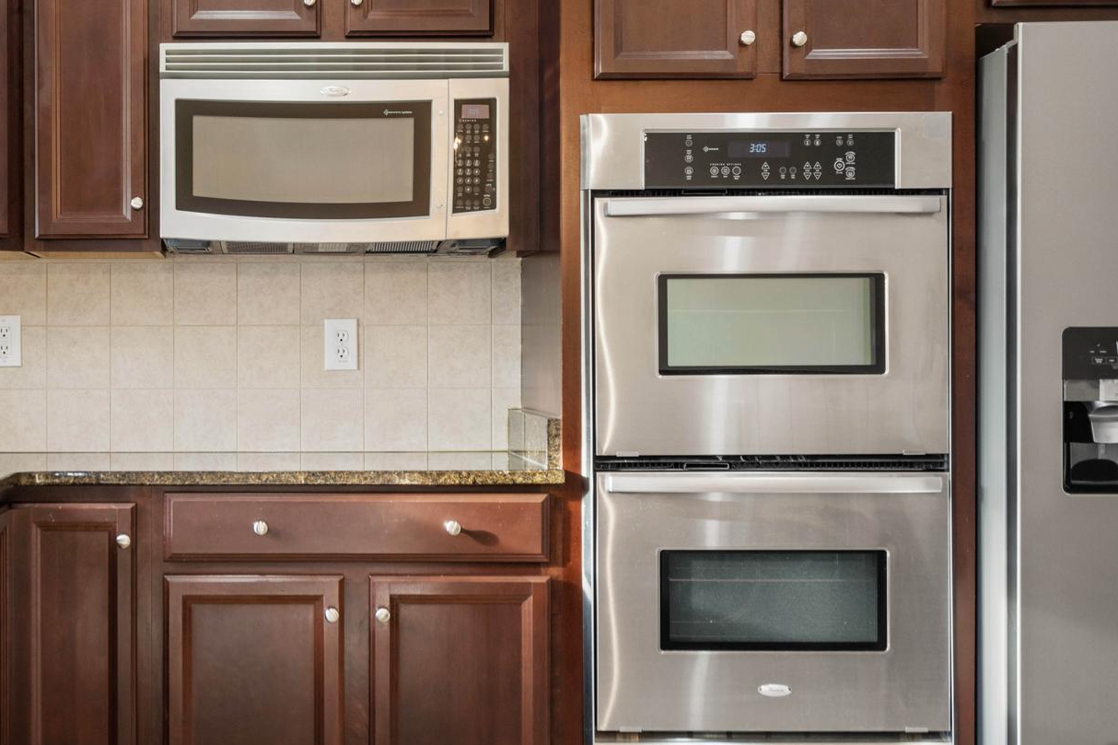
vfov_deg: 25.0
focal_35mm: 54
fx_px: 1677
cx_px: 276
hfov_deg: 36.0
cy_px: 348
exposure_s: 1/80
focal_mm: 32
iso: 320
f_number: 4
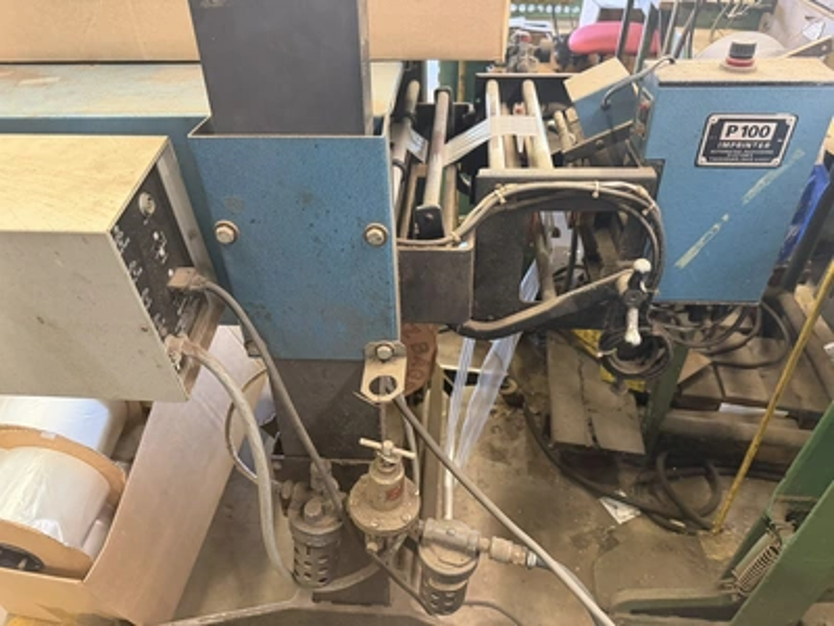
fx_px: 578
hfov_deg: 71.6
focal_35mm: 24
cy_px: 313
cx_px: 417
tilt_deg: -37.9
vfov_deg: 56.8
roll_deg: +0.1
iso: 640
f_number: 1.78
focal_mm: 6.76
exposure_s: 1/60
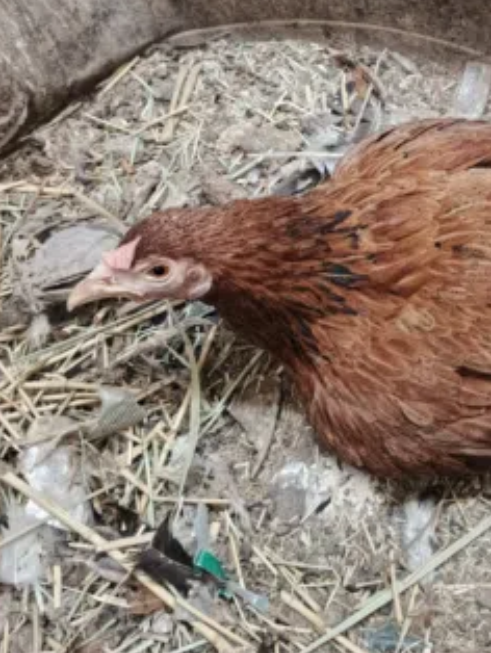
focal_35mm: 39
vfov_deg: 46.3
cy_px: 172
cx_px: 402
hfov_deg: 35.5
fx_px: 737
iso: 4113
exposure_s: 1/25
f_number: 1.7
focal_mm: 5.25
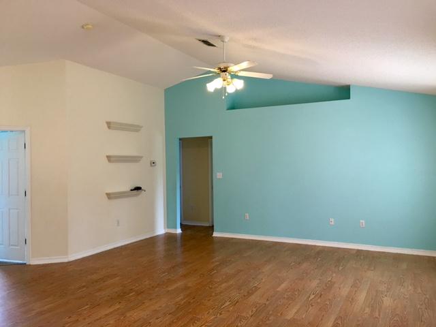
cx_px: 218
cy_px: 164
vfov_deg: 48.2
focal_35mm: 29
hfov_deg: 61.7
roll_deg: +0.9
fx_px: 365
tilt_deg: +0.7
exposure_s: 1/15
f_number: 2.2
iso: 25
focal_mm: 4.15
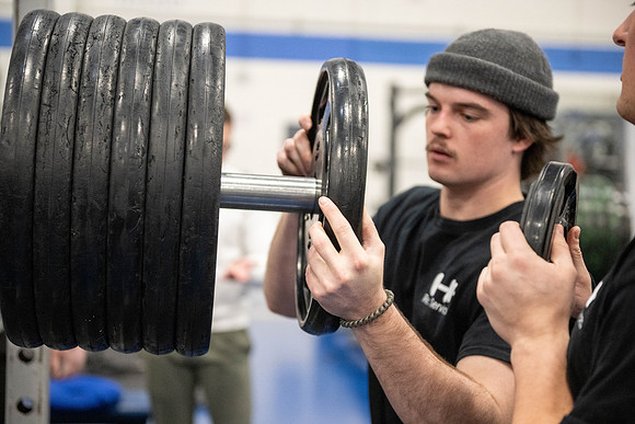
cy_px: 212
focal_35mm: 70
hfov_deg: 28.8
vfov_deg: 19.5
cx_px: 318
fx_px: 1235
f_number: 2.8
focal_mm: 70
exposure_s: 1/250
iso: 6400
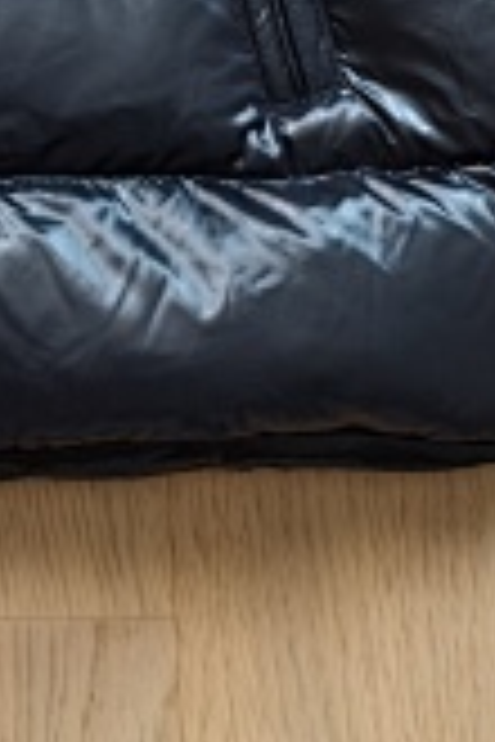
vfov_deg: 15.3
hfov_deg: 11.2
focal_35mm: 116
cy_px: -580
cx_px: -333
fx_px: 2392
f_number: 1.57
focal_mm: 5.6
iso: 373
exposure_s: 1/100
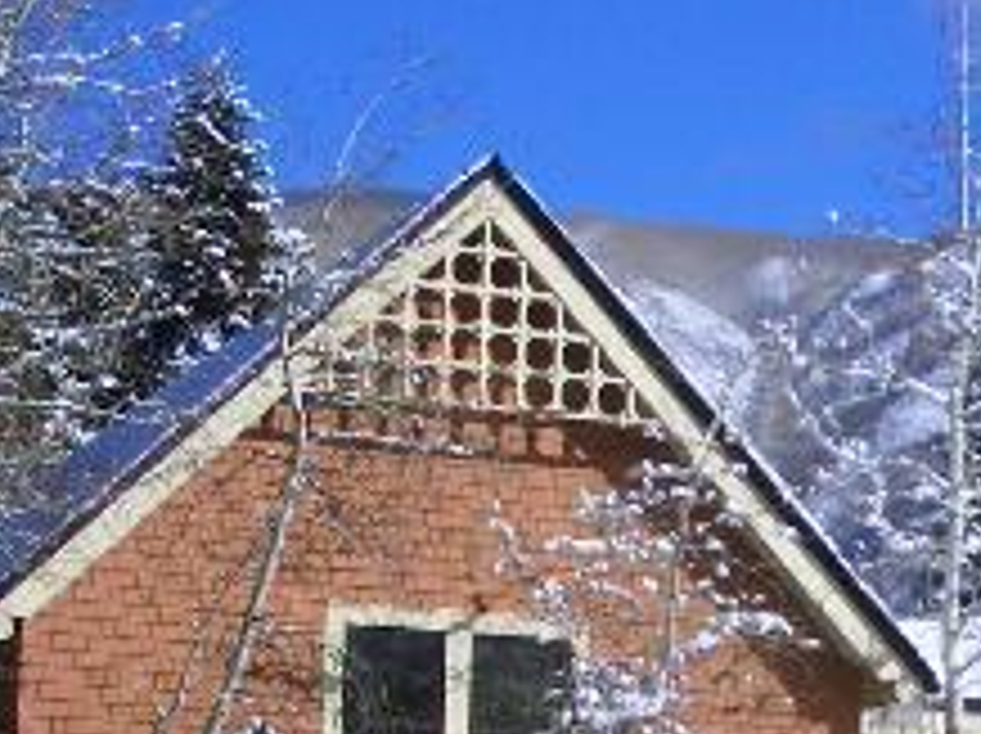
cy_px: 743
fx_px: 4076
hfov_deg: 13.4
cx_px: 1148
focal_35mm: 144
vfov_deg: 10.2
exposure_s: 1/1000
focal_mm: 8.2
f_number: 5
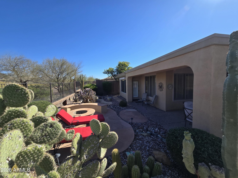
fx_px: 89
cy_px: 89
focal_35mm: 13
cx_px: 119
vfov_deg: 89.9
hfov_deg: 106.2
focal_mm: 2.2
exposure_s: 1/1588
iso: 50
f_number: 2.2
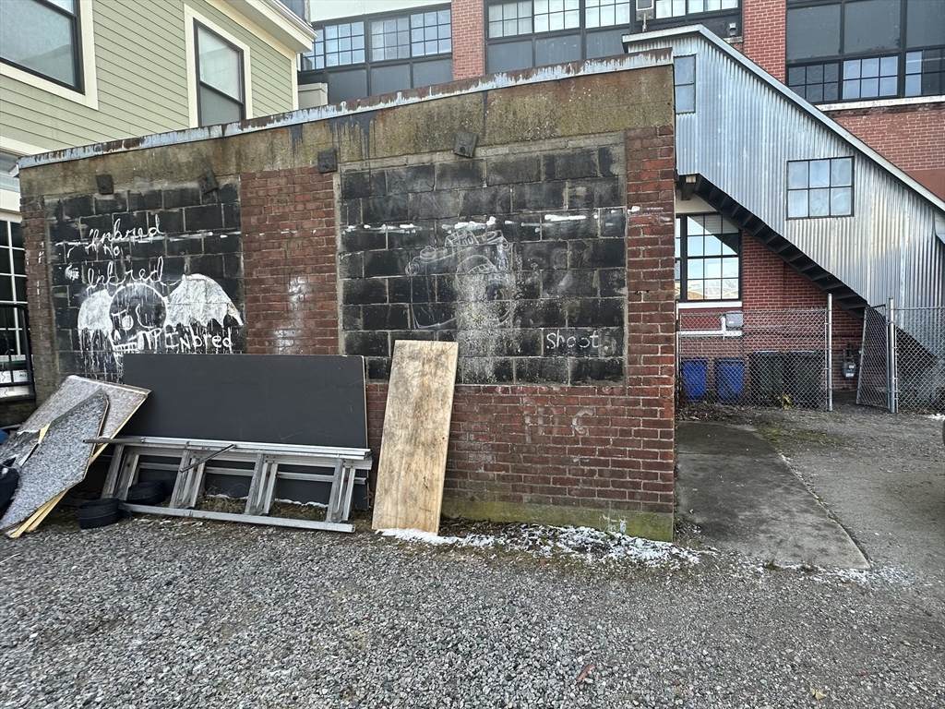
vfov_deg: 85.7
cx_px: 472
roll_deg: +0.5
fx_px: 382
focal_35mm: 14
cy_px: 354
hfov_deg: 102.1
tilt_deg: -2.1
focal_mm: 2.22
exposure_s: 1/130
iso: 40
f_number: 2.2
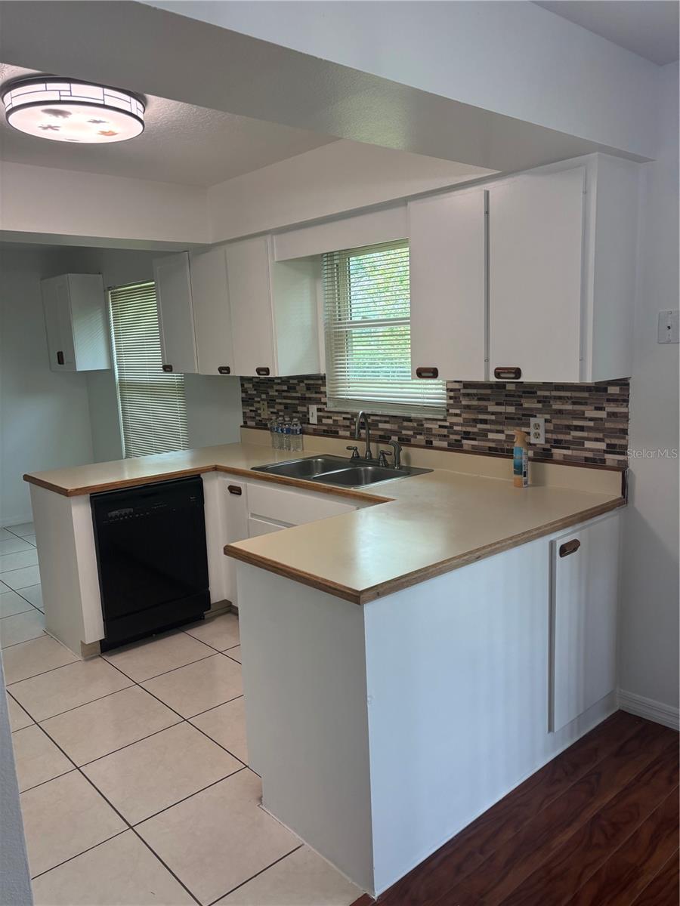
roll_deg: +1.4
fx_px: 681
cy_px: 453
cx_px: 340
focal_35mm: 26
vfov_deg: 67.3
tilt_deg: -9.7
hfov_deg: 53.1
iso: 80
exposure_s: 1/120
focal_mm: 5.96
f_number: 1.6
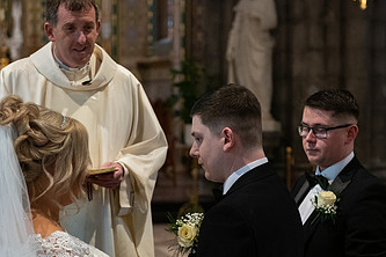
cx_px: 167
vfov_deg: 12.6
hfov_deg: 18.9
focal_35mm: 108
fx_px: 1158
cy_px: 214
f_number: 3.5
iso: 1250
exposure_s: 1/160
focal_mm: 62
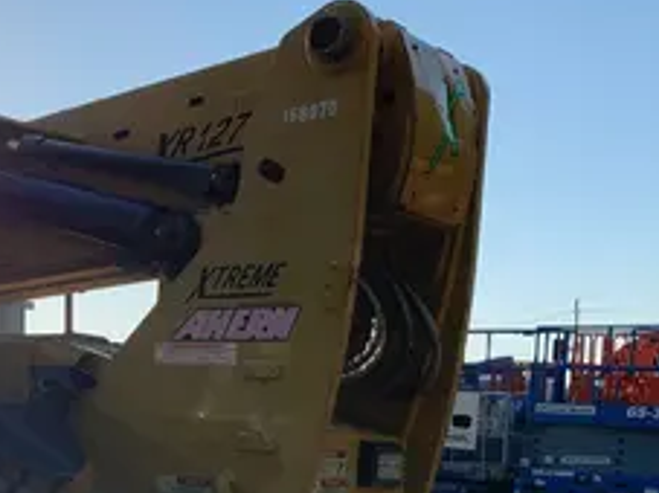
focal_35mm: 63
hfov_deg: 29.4
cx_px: 55
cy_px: 465
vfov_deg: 22.6
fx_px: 1199
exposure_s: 1/1299
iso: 25
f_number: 1.8
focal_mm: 4.25
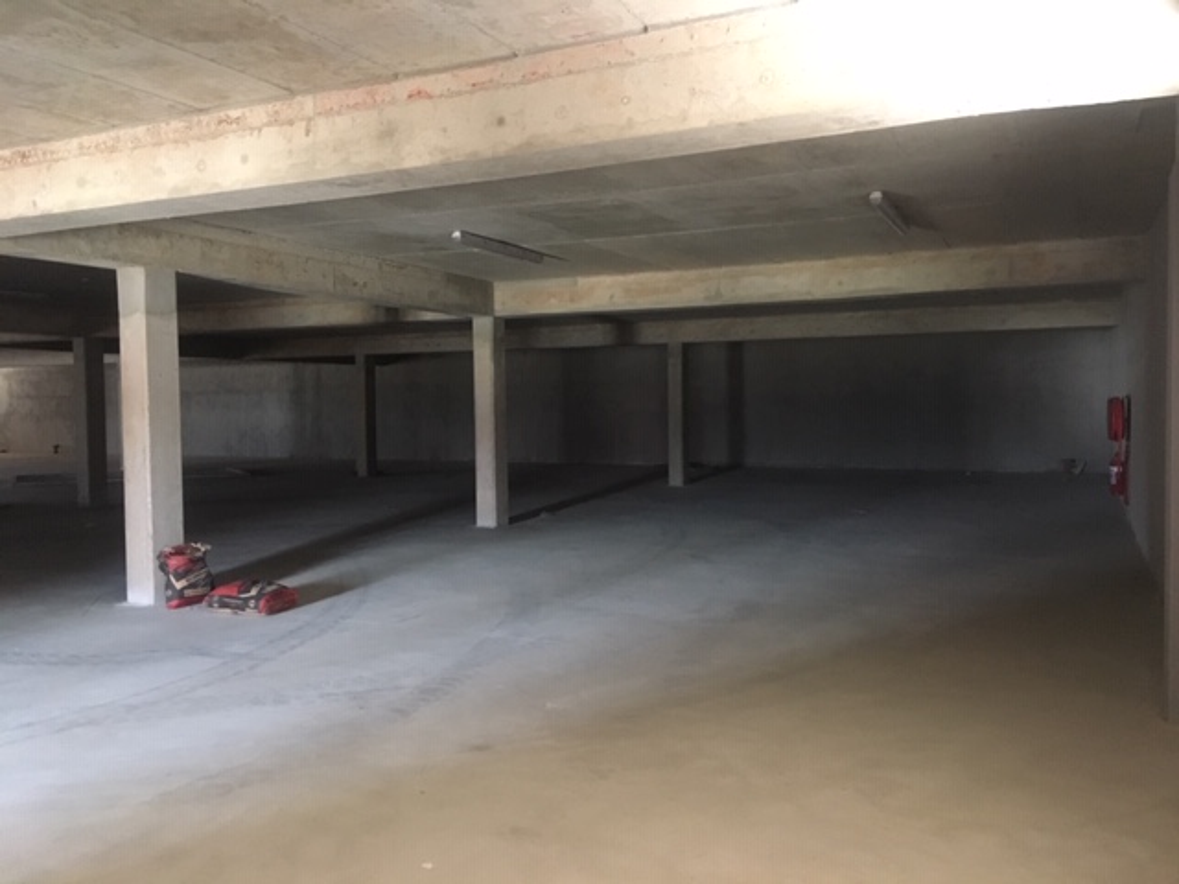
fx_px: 988
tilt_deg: -2.0
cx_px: 590
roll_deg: +1.4
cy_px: 442
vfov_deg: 48.2
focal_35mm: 29
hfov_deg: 61.7
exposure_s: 1/17
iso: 250
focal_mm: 4.15
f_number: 2.2
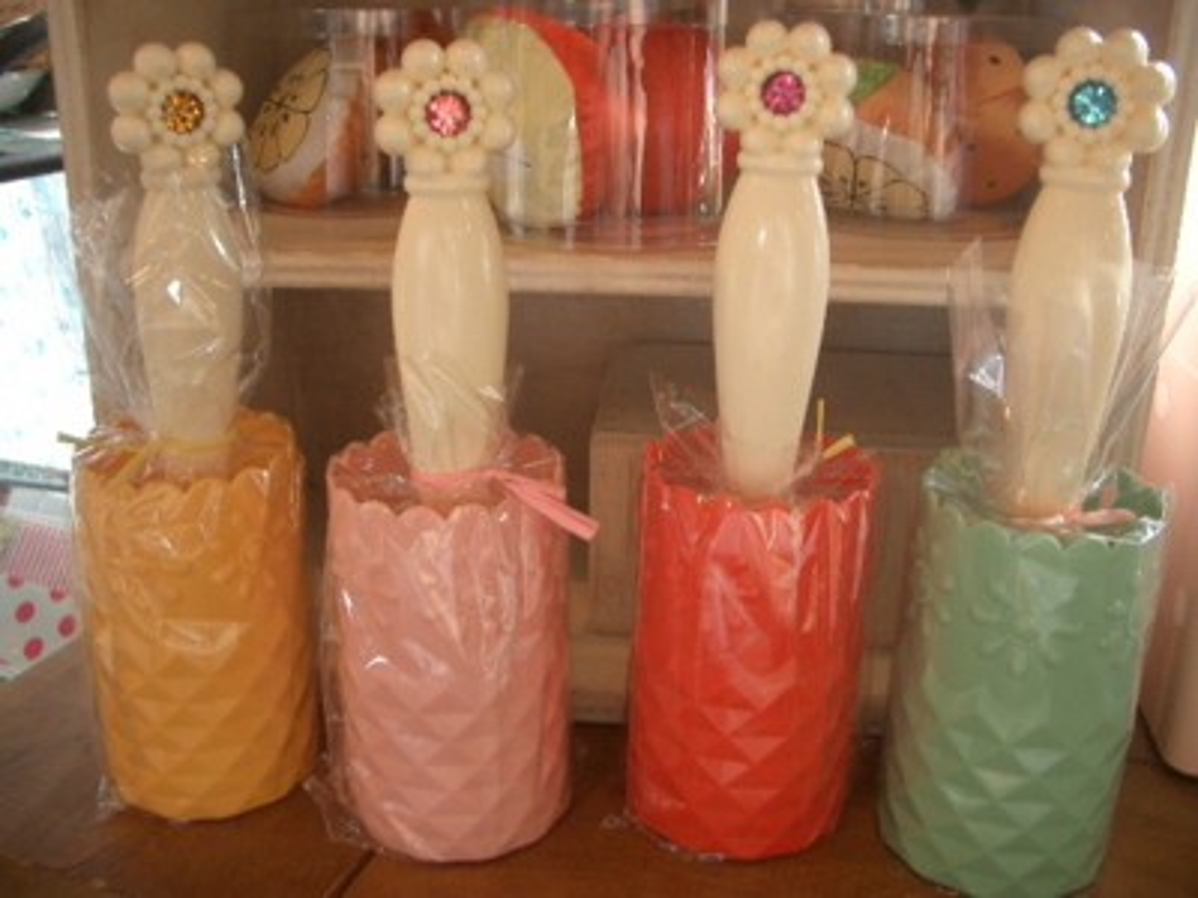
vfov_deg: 40.7
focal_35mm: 35
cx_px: 599
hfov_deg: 52.6
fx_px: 1211
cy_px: 449
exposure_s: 1/50
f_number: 2.6
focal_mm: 5.8
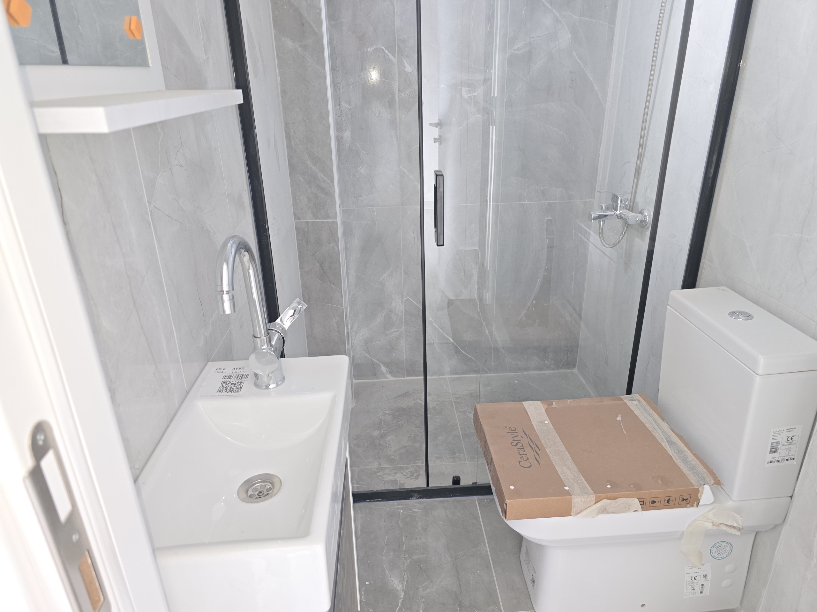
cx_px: 408
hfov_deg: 73.9
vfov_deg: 58.9
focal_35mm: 23
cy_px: 306
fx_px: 543
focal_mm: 6.3
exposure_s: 1/17.2
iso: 125
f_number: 1.7
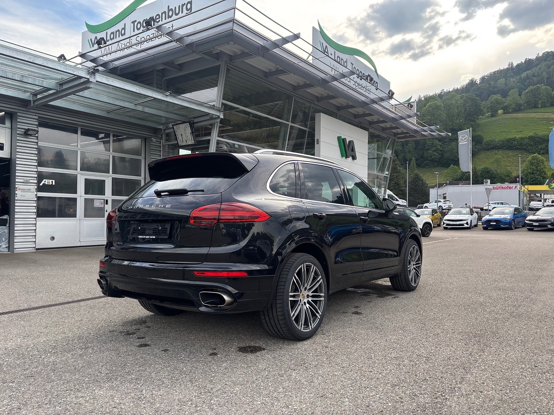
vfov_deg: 53.1
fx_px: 416
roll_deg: -0.7
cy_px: 208
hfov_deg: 67.3
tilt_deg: +1.3
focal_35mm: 26
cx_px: 277
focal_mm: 5.96
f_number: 1.6
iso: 50
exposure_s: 1/446
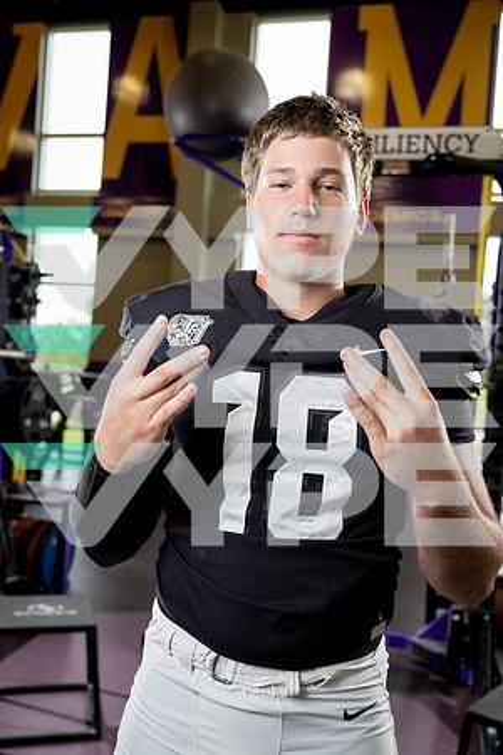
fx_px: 733
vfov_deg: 54.4
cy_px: 378
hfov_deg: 37.9
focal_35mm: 35
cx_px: 252
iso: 640
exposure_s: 1/250
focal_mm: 35
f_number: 4
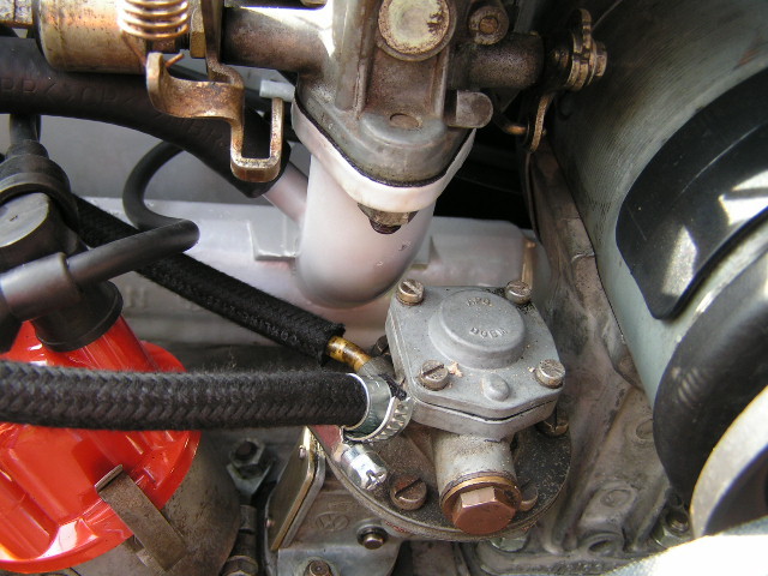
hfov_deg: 49.0
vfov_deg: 37.7
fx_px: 843
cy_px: 288
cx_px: 384
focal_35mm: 38
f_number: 2.8
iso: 50
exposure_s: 1/40
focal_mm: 6.3
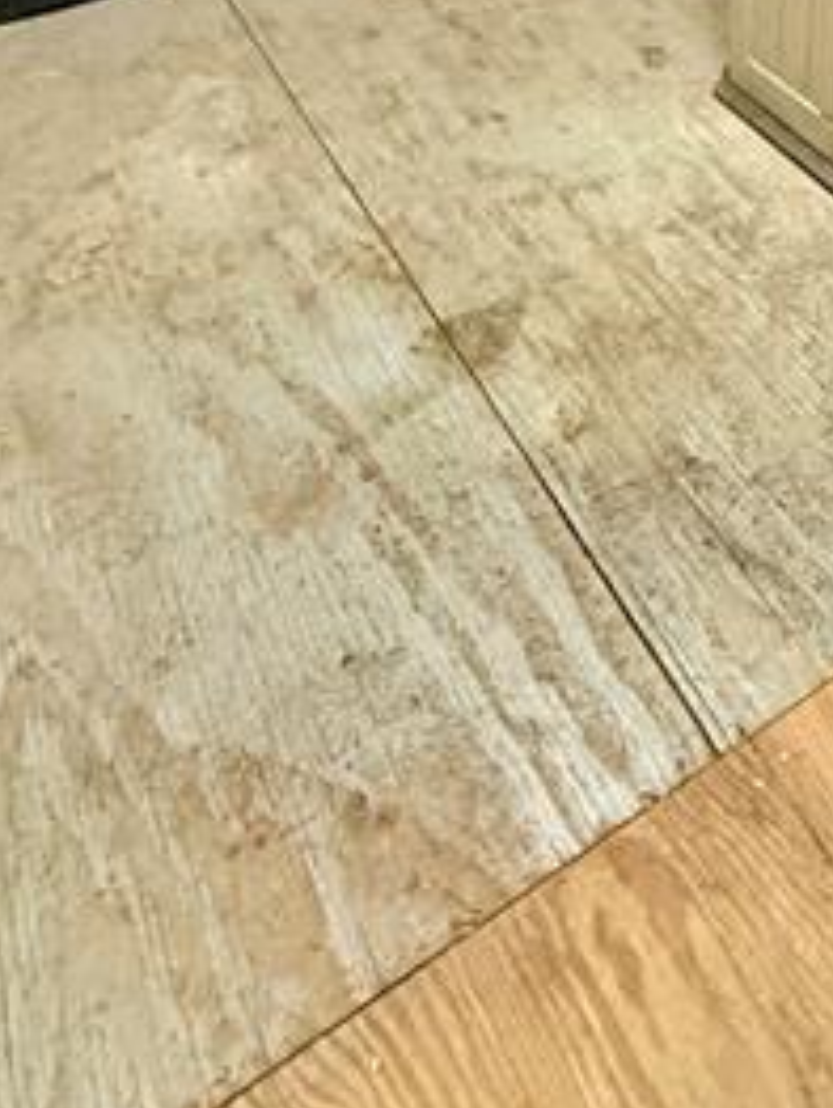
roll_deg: -0.8
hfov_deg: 34.7
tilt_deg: -15.7
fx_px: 1313
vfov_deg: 33.5
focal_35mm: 41
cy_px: -330
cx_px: 584
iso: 640
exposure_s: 1/60
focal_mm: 2.22
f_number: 2.2
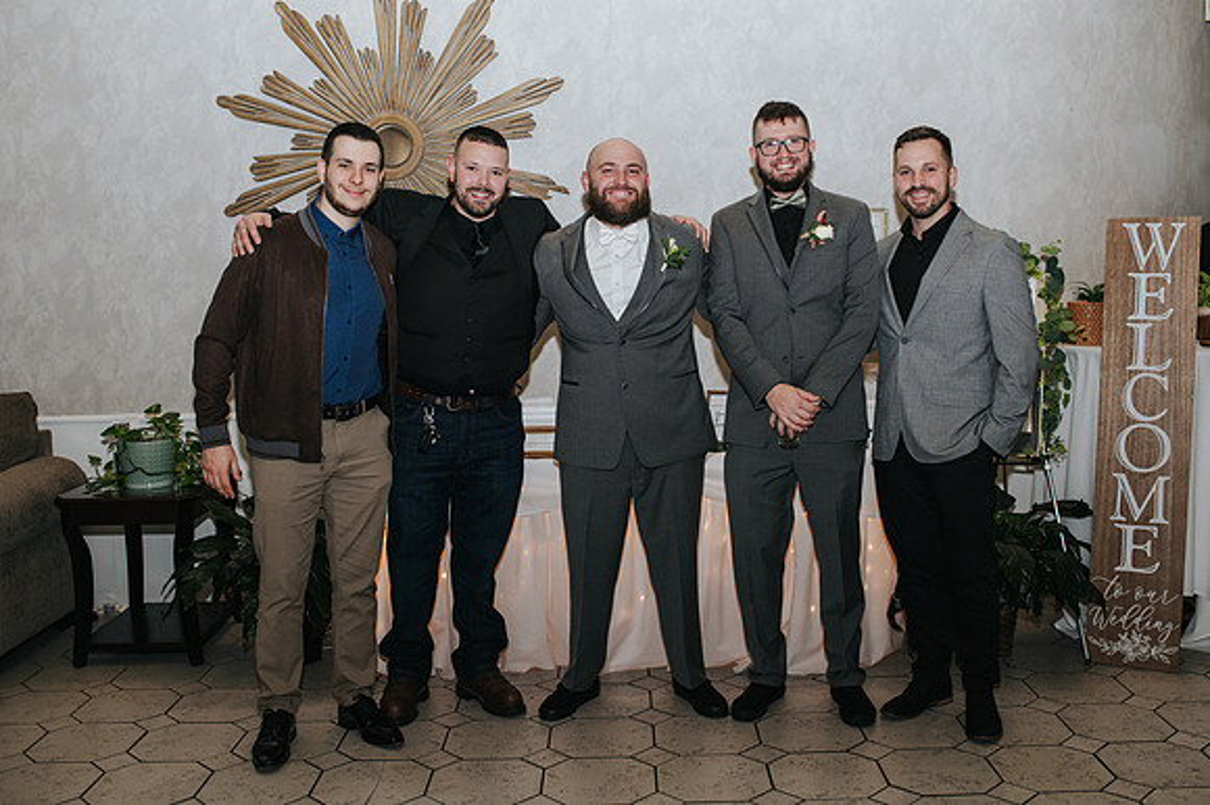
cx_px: 626
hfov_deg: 52.4
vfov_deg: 36.3
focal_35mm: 37
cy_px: 403
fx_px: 1228
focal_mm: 35
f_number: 3.2
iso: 800
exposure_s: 1/200
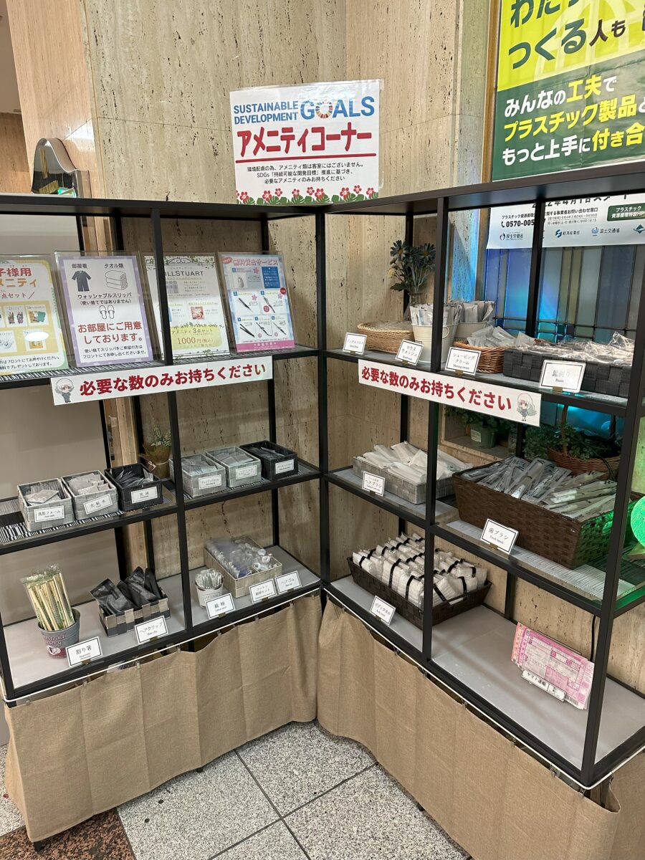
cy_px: 430
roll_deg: +0.5
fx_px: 596
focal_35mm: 24
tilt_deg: -15.9
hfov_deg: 56.8
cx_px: 322
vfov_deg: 71.6
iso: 250
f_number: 1.78
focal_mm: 6.86
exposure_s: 1/60
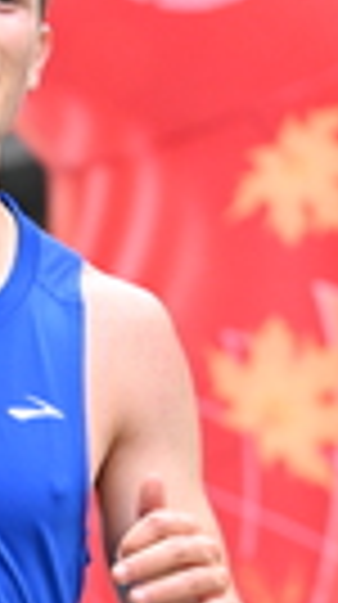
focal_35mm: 318
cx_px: -327
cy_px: 666
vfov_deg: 6.8
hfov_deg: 3.8
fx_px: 5086
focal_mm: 74
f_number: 2.8
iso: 1600
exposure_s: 1/800
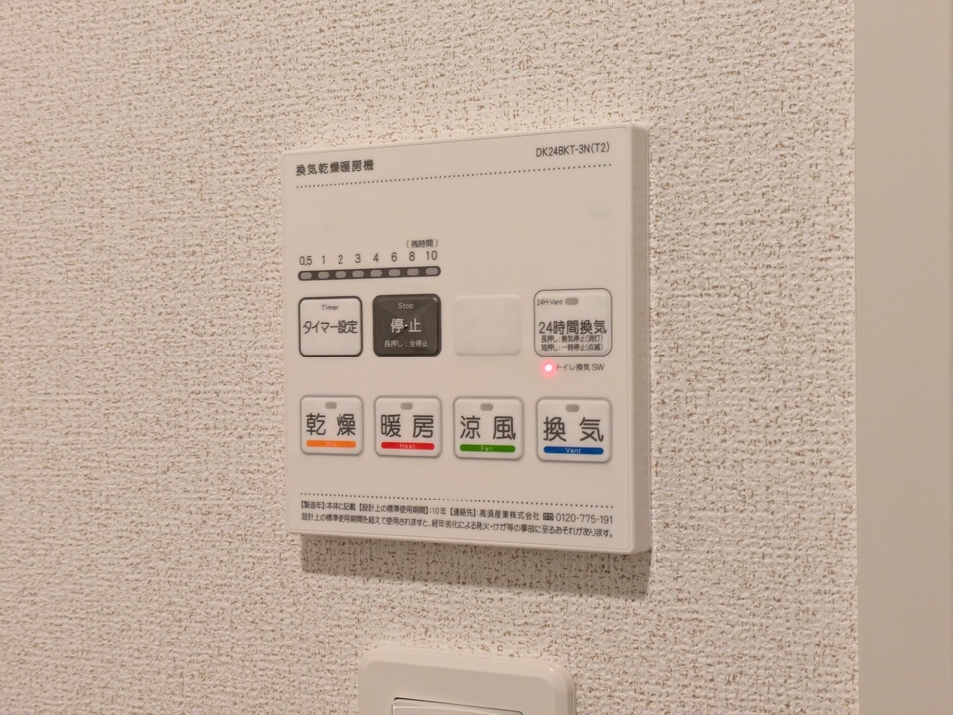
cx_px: 476
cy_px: 358
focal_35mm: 51
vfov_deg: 28.6
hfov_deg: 37.5
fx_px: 1404
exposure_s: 1/50
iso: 403
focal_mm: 5.43
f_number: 1.89
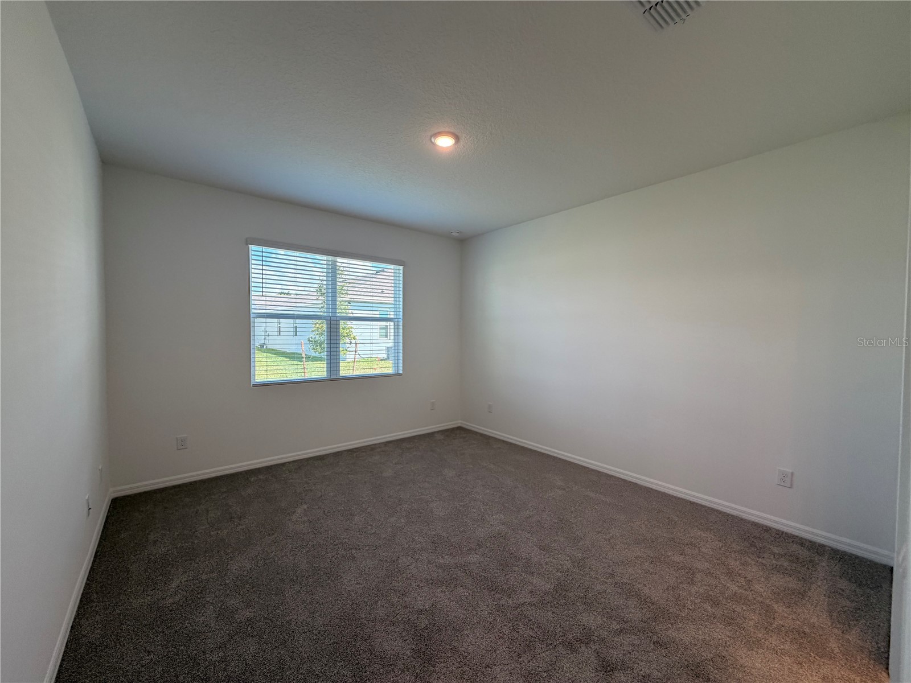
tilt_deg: -1.7
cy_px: 342
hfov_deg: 102.1
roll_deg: -0.4
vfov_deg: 85.7
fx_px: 368
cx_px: 456
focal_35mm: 14
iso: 125
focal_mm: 2.22
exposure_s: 1/120
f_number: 2.2
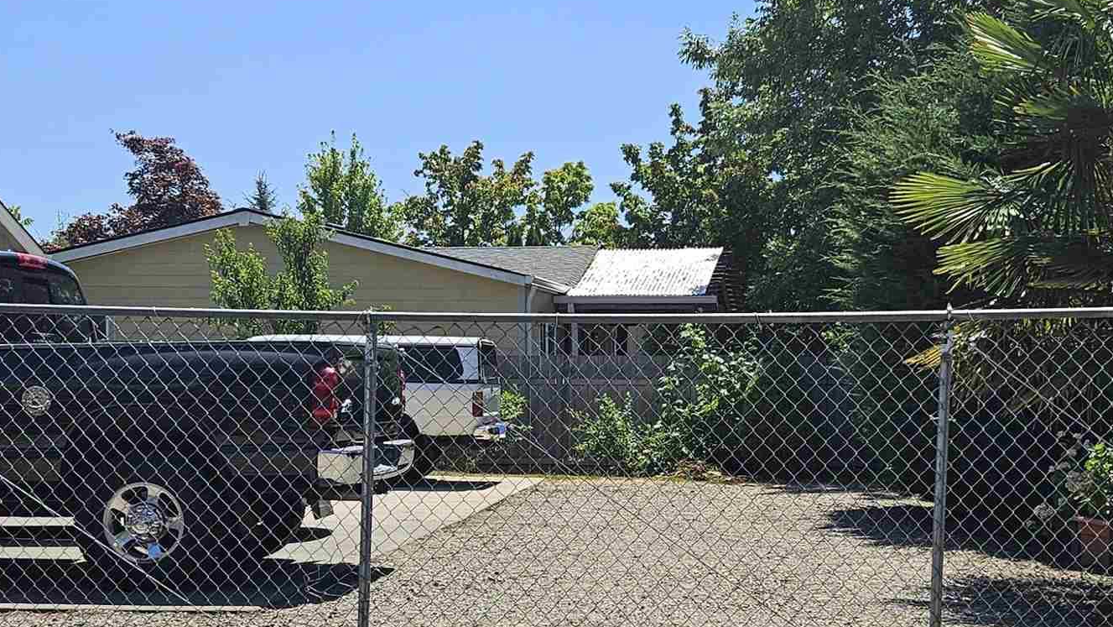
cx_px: 692
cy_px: 538
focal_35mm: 58
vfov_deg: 20.4
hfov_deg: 35.8
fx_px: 1712
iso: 25
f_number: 1.8
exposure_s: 1/1839
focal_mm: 5.4
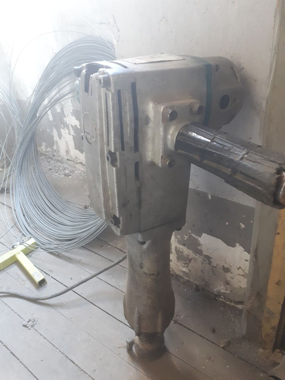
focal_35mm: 27
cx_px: 142
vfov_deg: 65.3
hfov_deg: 51.4
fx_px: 296
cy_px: 190
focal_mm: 3.6
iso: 320
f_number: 1.9
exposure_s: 1/17
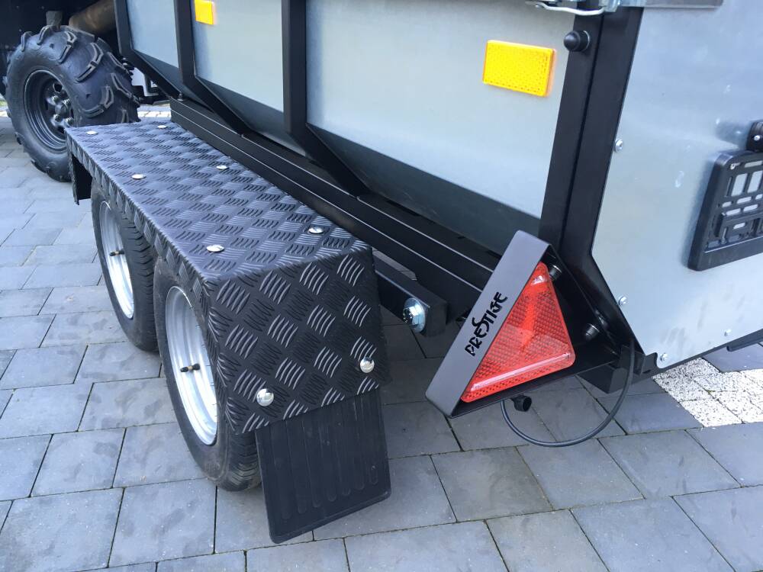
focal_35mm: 29
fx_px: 639
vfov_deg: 48.2
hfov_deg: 61.7
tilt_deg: -24.2
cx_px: 382
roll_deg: -1.2
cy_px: 286
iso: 32
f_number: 2.2
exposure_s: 1/33
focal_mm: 4.15
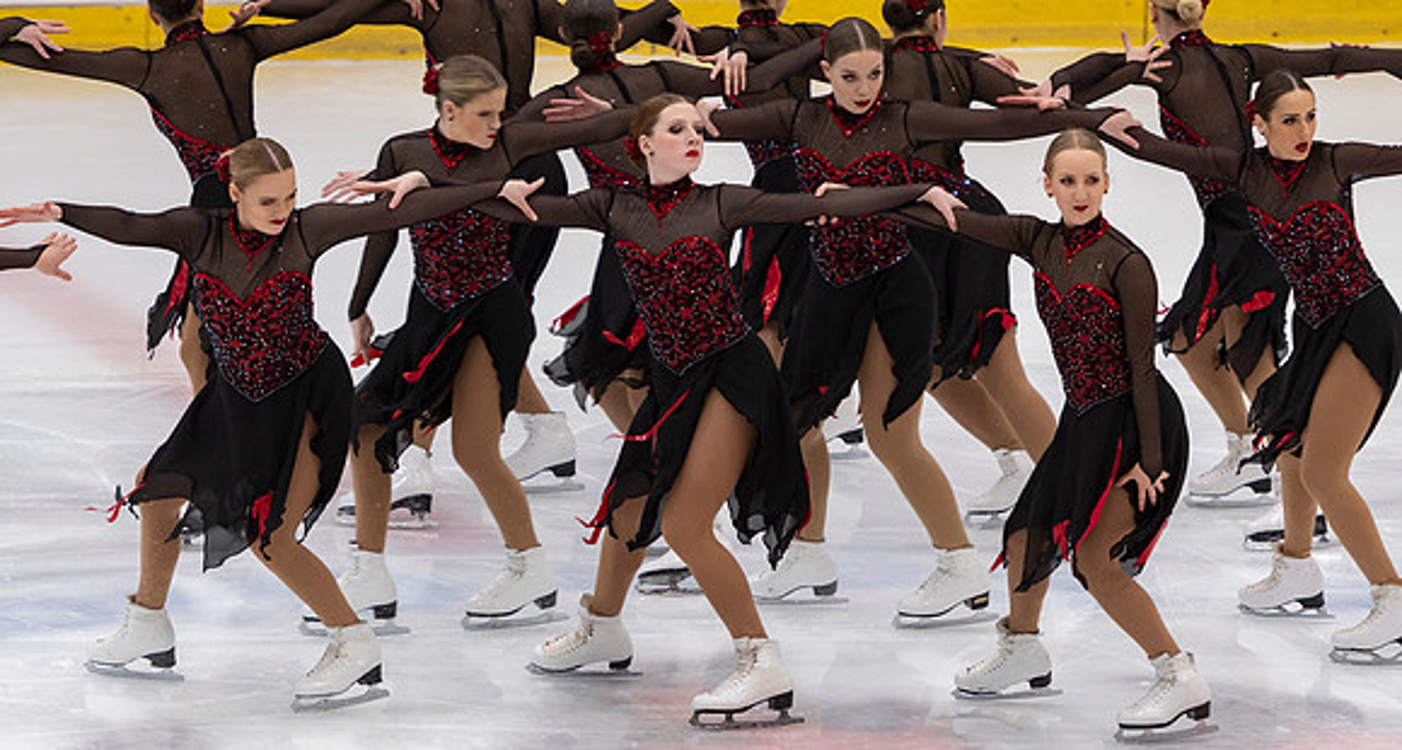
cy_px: 312
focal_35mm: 275
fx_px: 10121
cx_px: 642
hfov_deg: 7.9
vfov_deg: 4.2
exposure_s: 1/250
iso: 800
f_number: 3.5
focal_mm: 155
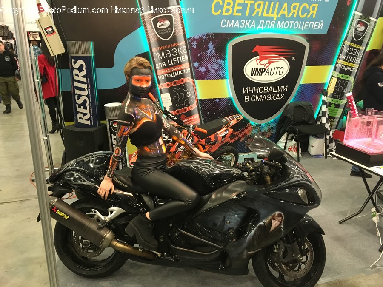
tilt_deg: -16.0
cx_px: 192
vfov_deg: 48.2
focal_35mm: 29
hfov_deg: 61.7
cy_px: 144
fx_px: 321
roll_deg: +0.0
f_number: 2.2
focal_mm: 4.15
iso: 200
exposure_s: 1/17
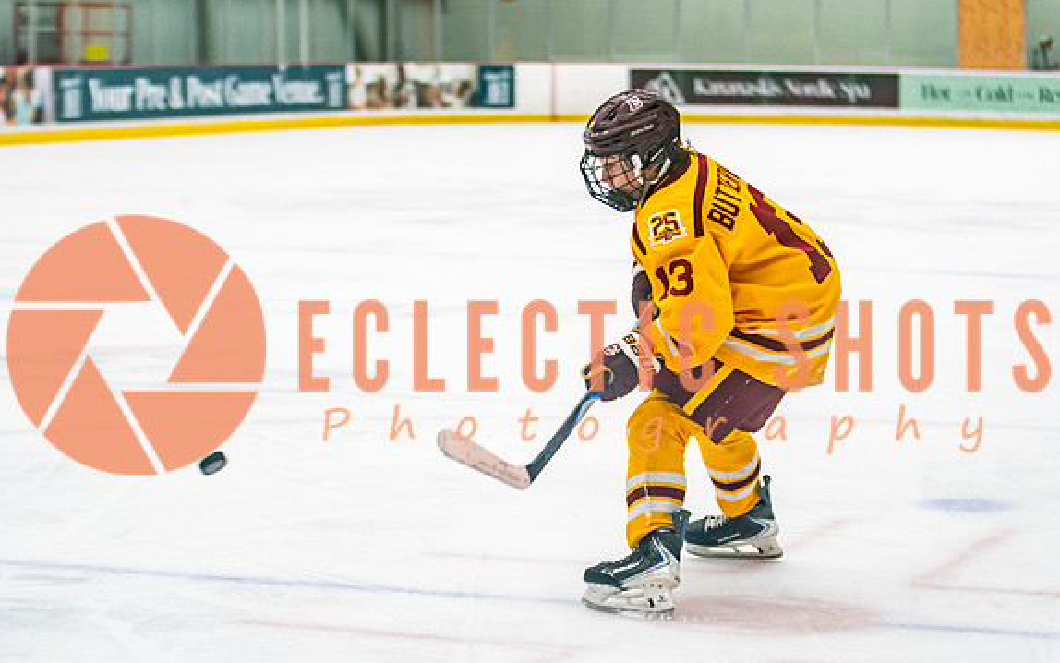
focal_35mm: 112
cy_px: 393
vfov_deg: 11.7
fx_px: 3236
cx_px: 528
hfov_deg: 18.6
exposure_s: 1/640
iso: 1000
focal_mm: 70
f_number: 2.8
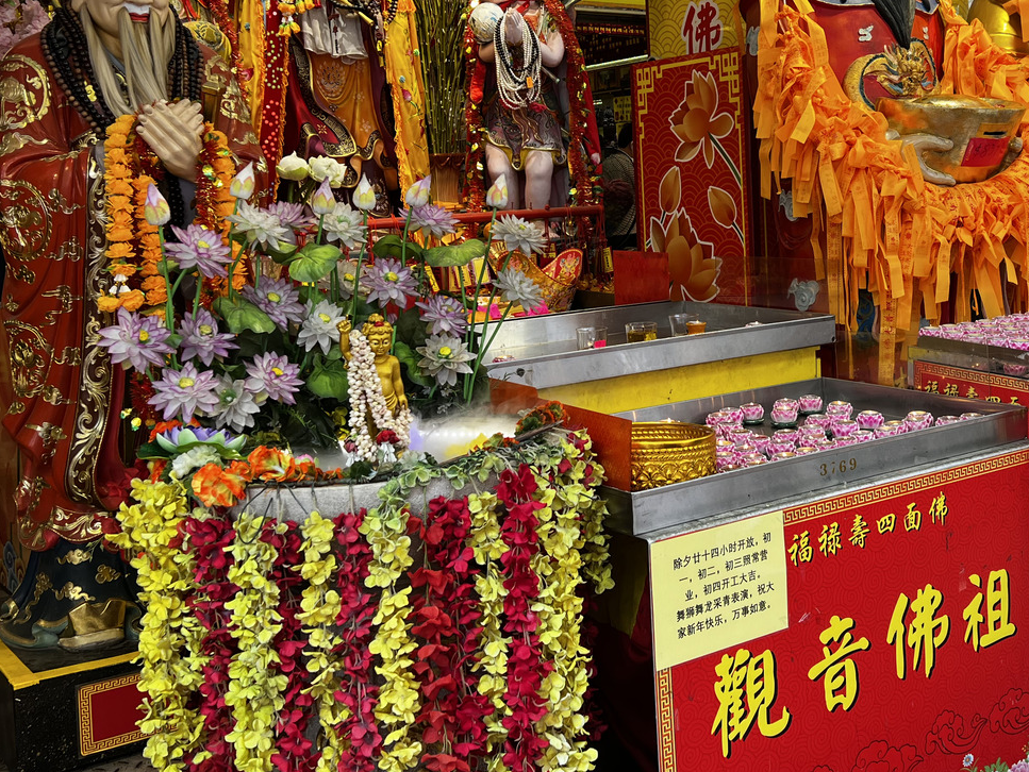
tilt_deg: -3.2
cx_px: 669
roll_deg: +3.4
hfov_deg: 43.3
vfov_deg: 33.4
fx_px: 1279
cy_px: 271
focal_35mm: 43
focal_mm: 5.7
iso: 32
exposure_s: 1/150
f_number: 1.5
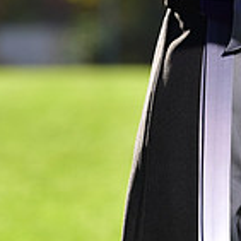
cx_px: 244
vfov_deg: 2.5
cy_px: -106
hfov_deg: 2.5
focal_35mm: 698
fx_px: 5498
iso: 80
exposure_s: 1/250
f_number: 5
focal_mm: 200
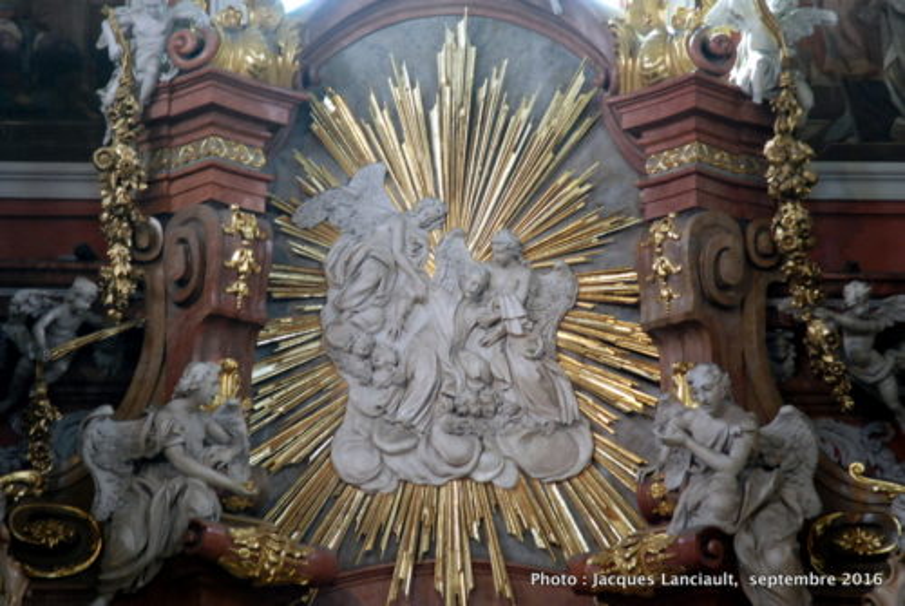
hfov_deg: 13.4
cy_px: 303
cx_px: 452
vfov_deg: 9.0
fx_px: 3852
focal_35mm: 153
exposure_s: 1/40
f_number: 5.3
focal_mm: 102
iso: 1000
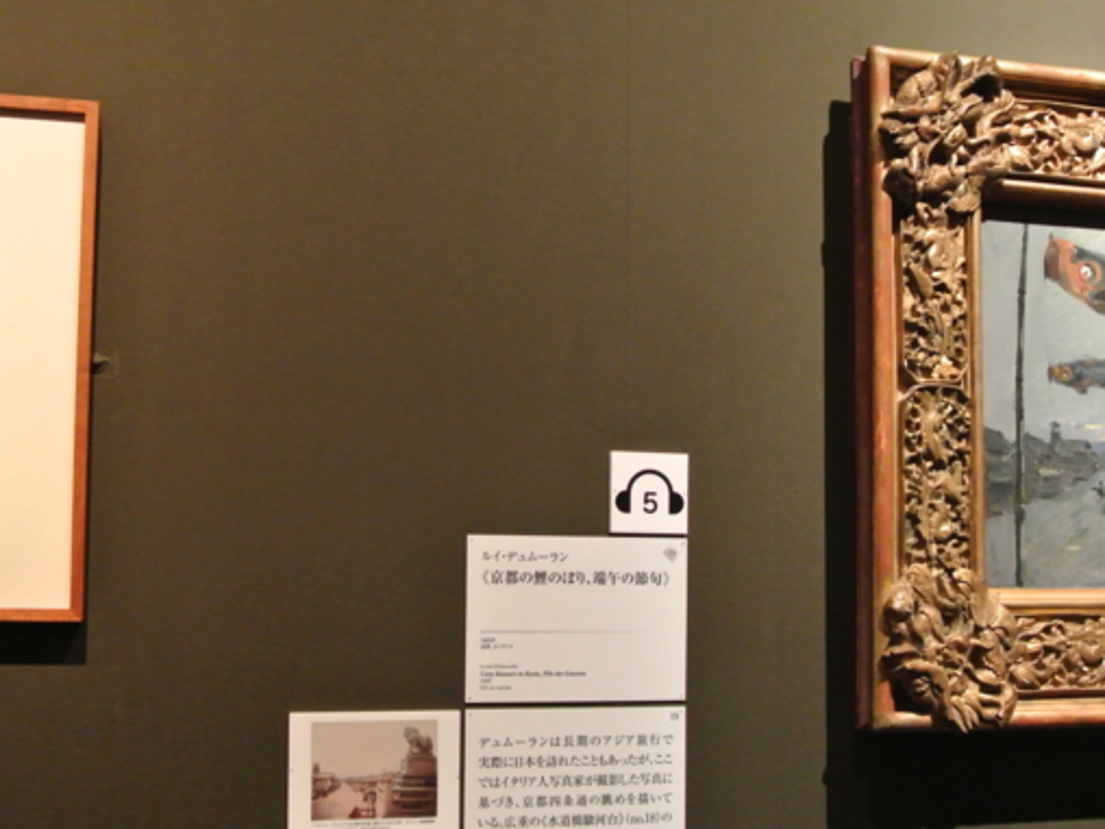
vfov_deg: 32.8
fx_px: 1405
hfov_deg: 42.9
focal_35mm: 44
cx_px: 535
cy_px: 500
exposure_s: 1/13
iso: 1600
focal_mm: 11
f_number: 3.5
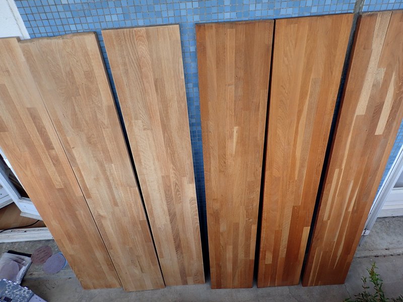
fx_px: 291
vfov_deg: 54.9
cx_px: 202
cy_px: 151
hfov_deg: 69.4
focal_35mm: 25
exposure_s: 1/160
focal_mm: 4.5
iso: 100
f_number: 2.8
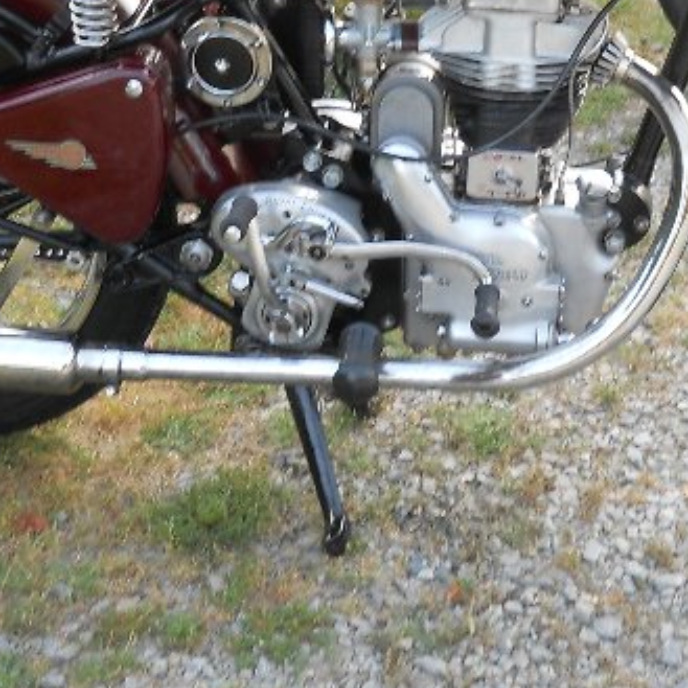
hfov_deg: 19.7
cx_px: 368
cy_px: 69
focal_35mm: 88
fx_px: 1979
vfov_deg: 19.4
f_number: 3.1
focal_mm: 6.72
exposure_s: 1/50
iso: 80
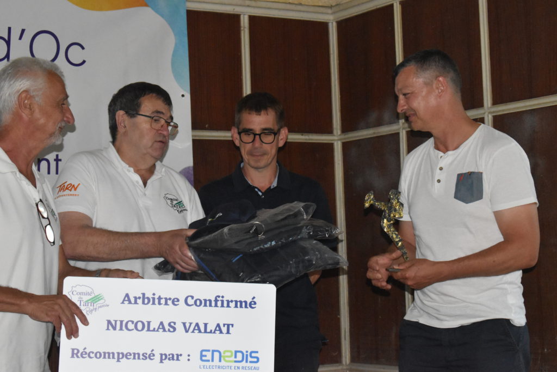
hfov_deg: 24.6
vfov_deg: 16.6
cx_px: 278
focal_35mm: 82
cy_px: 186
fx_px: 1277
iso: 6400
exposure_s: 1/60
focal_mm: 55
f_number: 5.6
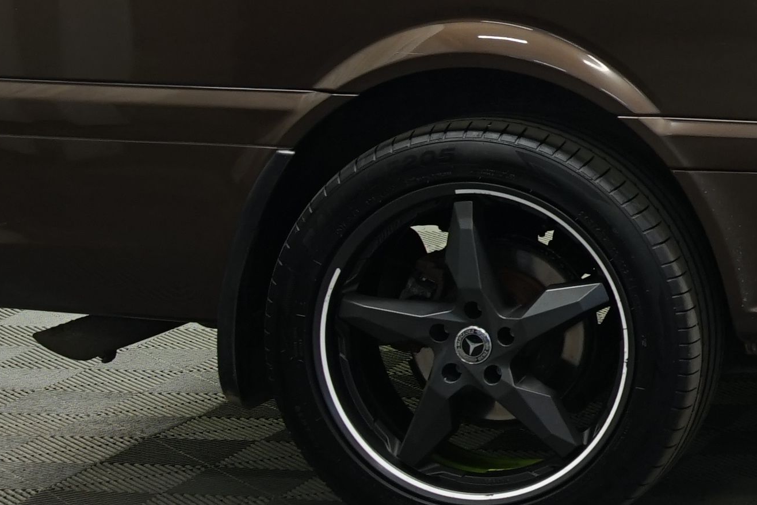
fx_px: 3259
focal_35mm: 155
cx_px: 1424
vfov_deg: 8.8
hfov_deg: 12.0
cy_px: 64
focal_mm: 34
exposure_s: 1/20
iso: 500
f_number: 4.5
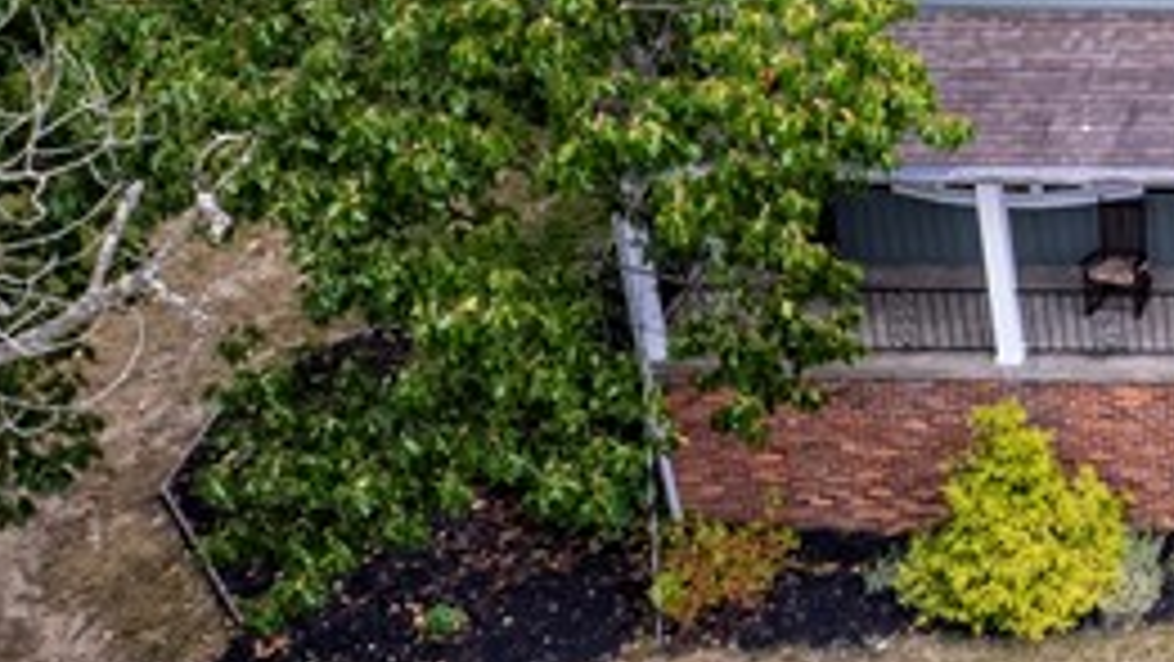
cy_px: -106
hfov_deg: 18.9
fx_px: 2989
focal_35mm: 96
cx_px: 1885
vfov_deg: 12.4
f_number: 2.8
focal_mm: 8.38
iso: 100
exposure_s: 1/400
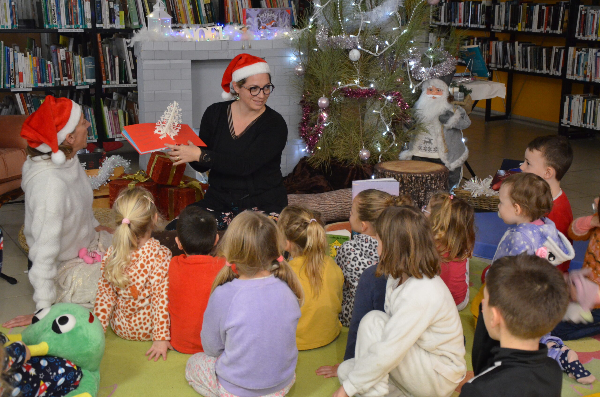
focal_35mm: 60
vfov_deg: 22.5
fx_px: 998
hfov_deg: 33.5
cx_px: 300
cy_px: 198
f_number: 4.5
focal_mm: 40
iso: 3200
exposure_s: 1/30
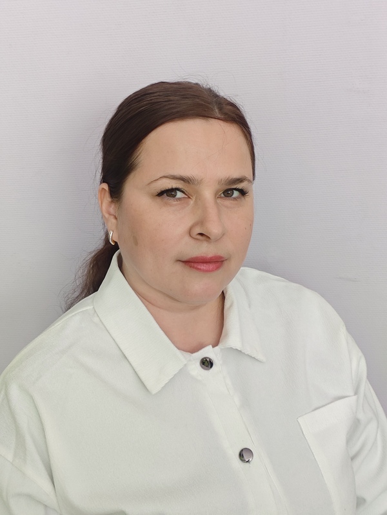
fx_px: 775
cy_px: 258
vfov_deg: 36.8
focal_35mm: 52
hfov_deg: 28.0
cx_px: 194
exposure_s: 1/50
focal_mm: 4.94
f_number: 1.59
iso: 250
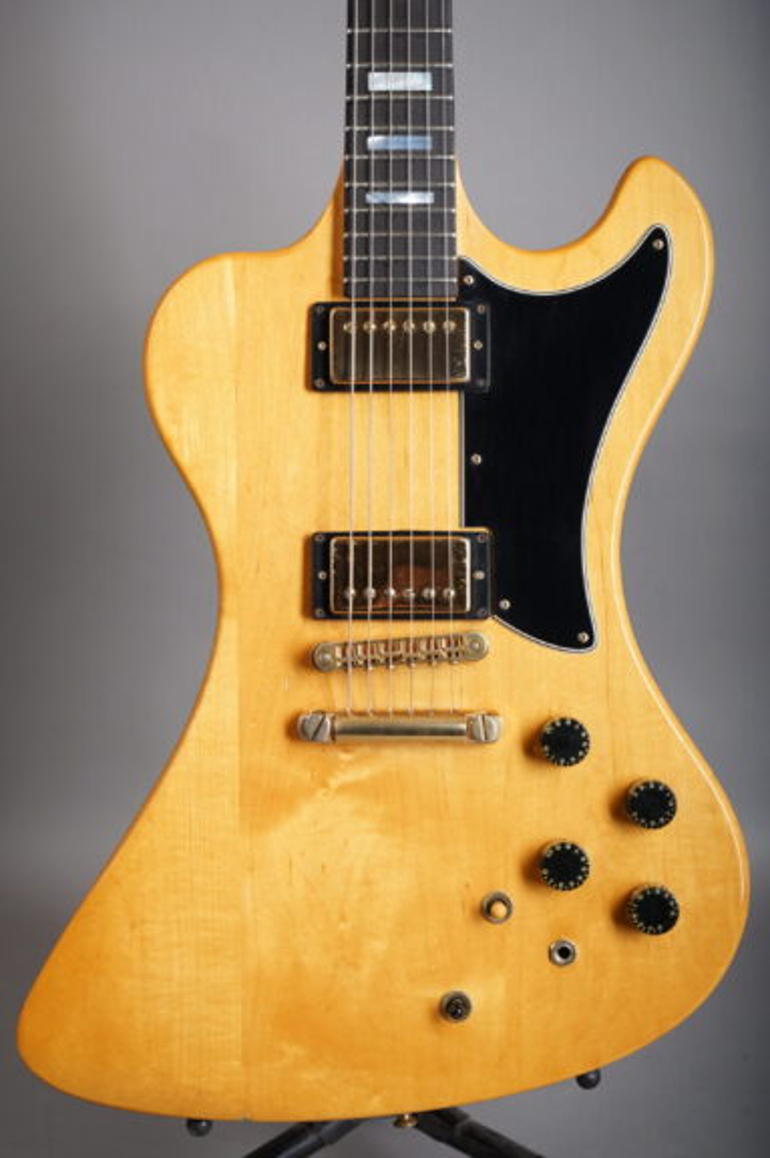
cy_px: 579
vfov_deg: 28.9
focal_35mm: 70
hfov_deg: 19.4
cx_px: 385
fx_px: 2250
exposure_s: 1/160
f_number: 7.1
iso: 160
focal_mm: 70
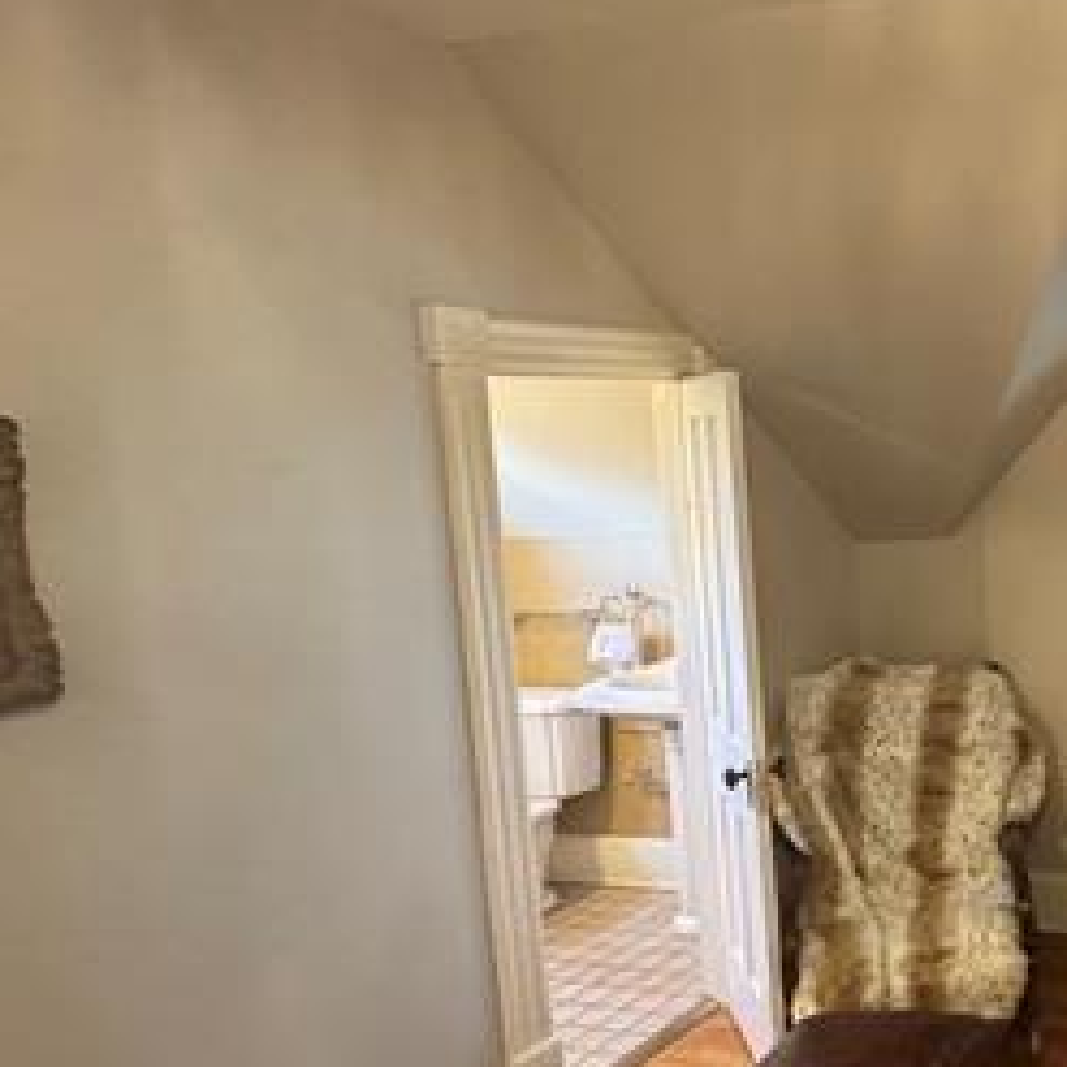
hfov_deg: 38.3
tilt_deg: -8.4
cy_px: 581
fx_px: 1116
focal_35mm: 32
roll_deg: +1.3
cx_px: 1274
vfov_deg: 51.0
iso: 800
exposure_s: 1/60
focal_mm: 2.22
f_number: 2.2
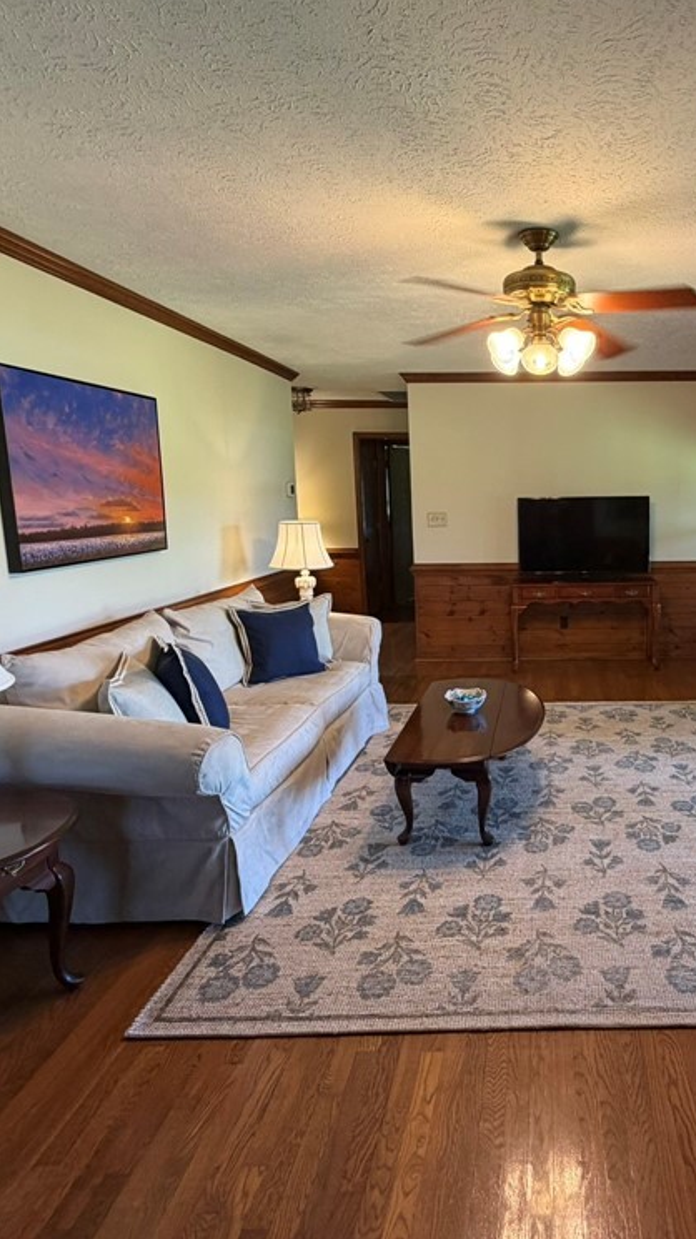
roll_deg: +0.5
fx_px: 690
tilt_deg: -9.8
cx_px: 558
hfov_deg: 50.3
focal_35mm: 21
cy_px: 603
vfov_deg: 83.8
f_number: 2.2
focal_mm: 2.22
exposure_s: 1/60
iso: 200
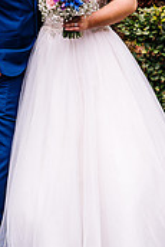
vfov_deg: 15.4
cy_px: 0
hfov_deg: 10.5
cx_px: 106
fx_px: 899
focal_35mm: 131
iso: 200
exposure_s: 1/500
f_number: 4
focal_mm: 50
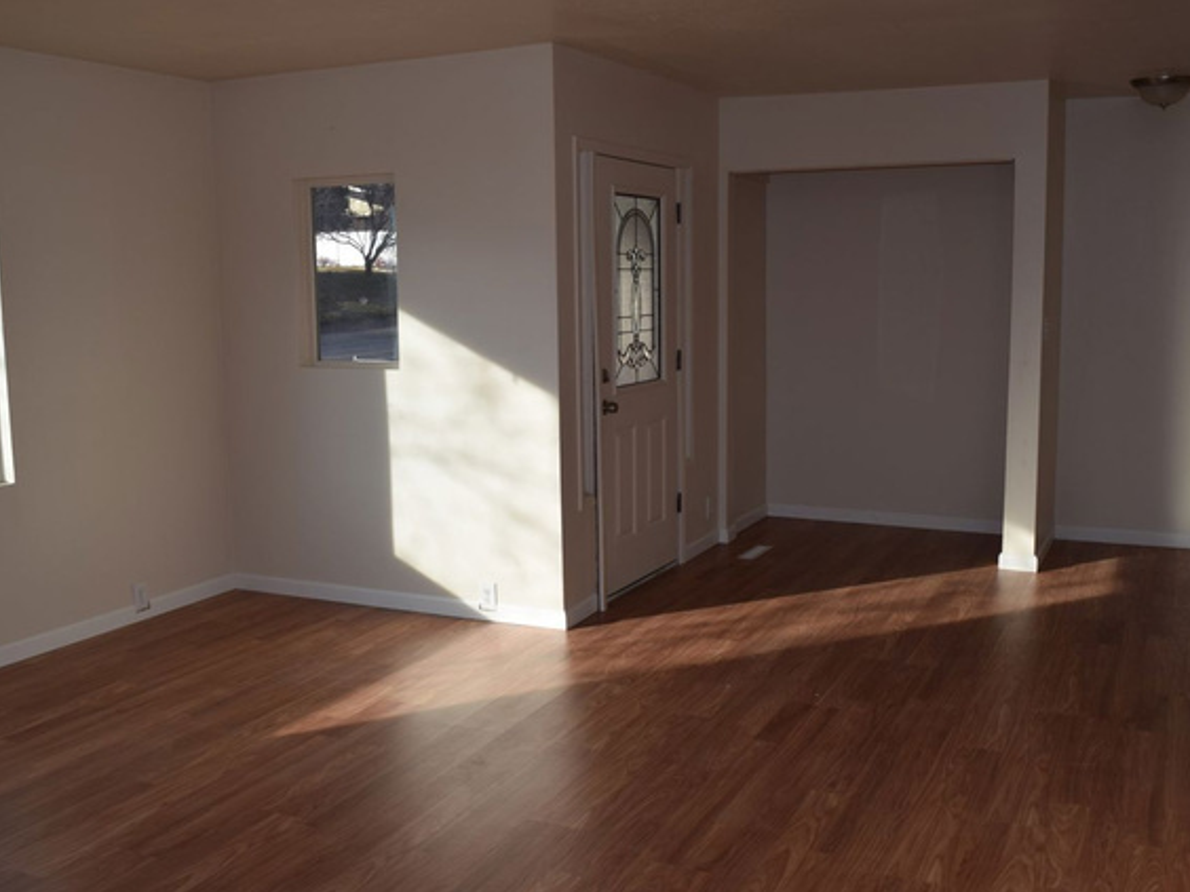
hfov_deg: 51.4
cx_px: 606
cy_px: 447
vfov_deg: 39.7
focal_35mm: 36
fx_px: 1238
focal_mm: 22
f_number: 6.3
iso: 100
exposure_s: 1/160
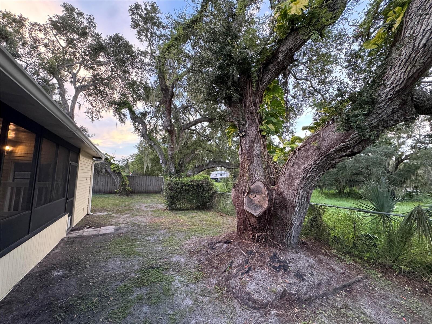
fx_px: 175
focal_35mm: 14
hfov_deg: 102.1
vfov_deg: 85.7
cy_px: 162
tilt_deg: +6.5
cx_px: 216
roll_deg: -1.0
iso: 320
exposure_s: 1/60
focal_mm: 2.22
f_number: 2.2
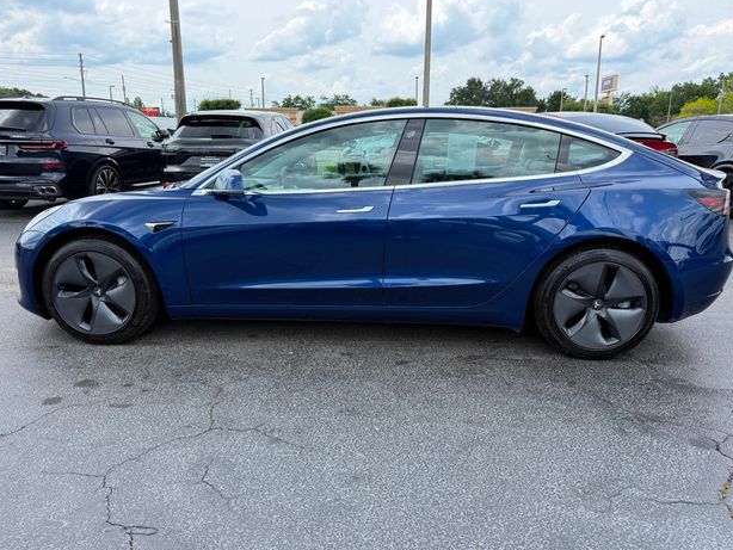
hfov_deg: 69.4
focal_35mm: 25
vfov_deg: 54.9
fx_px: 530
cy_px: 272
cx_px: 372
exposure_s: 1/2053
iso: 100
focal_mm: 6.76
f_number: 1.78
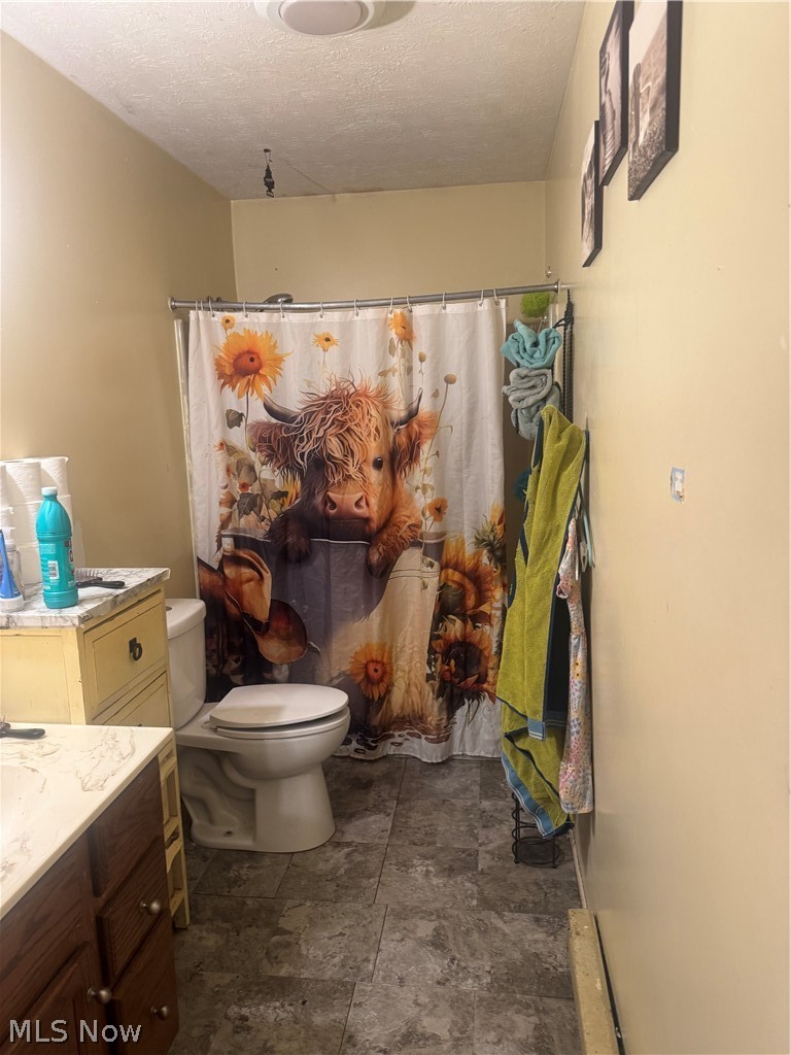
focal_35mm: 24
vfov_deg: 71.6
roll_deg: +2.8
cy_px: 528
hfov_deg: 56.8
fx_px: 731
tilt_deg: -7.9
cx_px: 396
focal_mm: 6.76
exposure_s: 1/60
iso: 250
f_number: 1.78
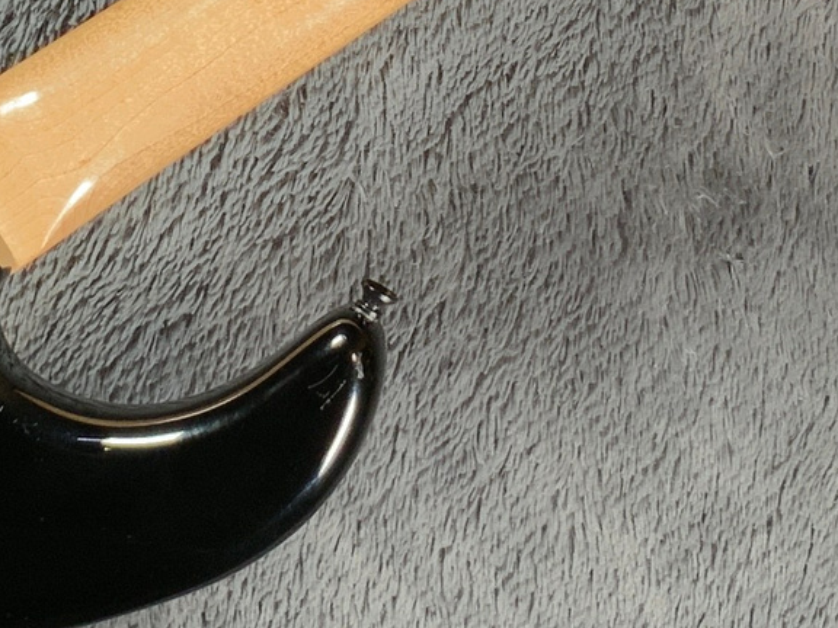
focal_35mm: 129
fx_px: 3123
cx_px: 355
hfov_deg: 15.3
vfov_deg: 11.4
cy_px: 1
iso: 32
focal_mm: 3
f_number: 1.8
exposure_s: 1/104
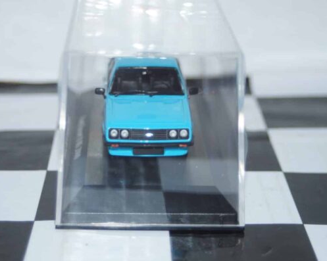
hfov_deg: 18.8
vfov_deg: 15.1
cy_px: 131
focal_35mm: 102
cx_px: 138
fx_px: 987
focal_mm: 60
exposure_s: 1/60
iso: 320
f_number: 5.6
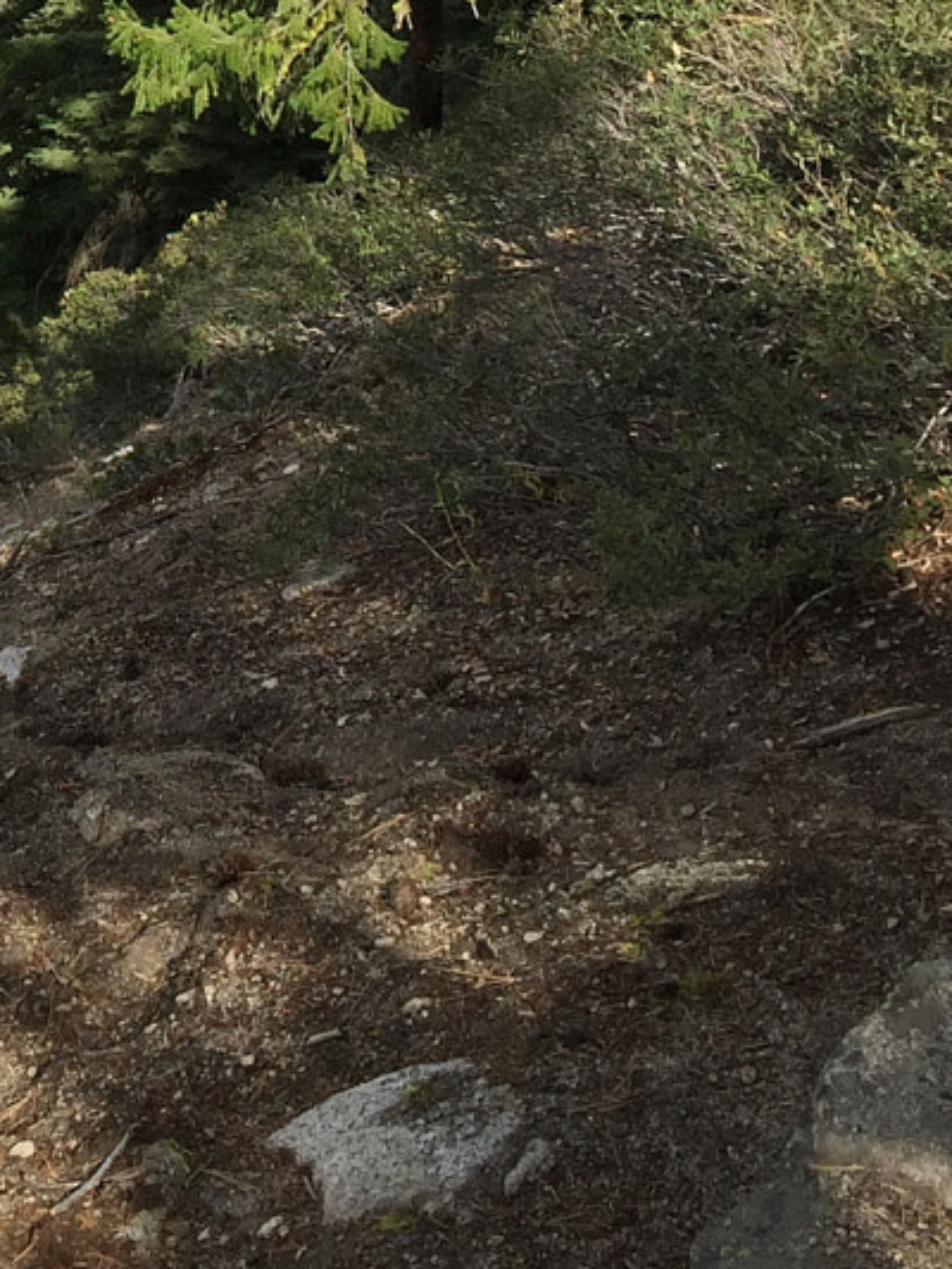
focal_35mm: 87
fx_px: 3189
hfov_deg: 16.2
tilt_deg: -12.5
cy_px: -274
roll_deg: +1.1
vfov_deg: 20.9
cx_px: -219
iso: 32
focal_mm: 4.15
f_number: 2.2
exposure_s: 1/1721
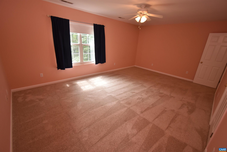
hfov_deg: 100.4
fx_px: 95
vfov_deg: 77.3
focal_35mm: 15
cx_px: 114
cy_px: 76
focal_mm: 10
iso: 720
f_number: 5
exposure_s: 1/200
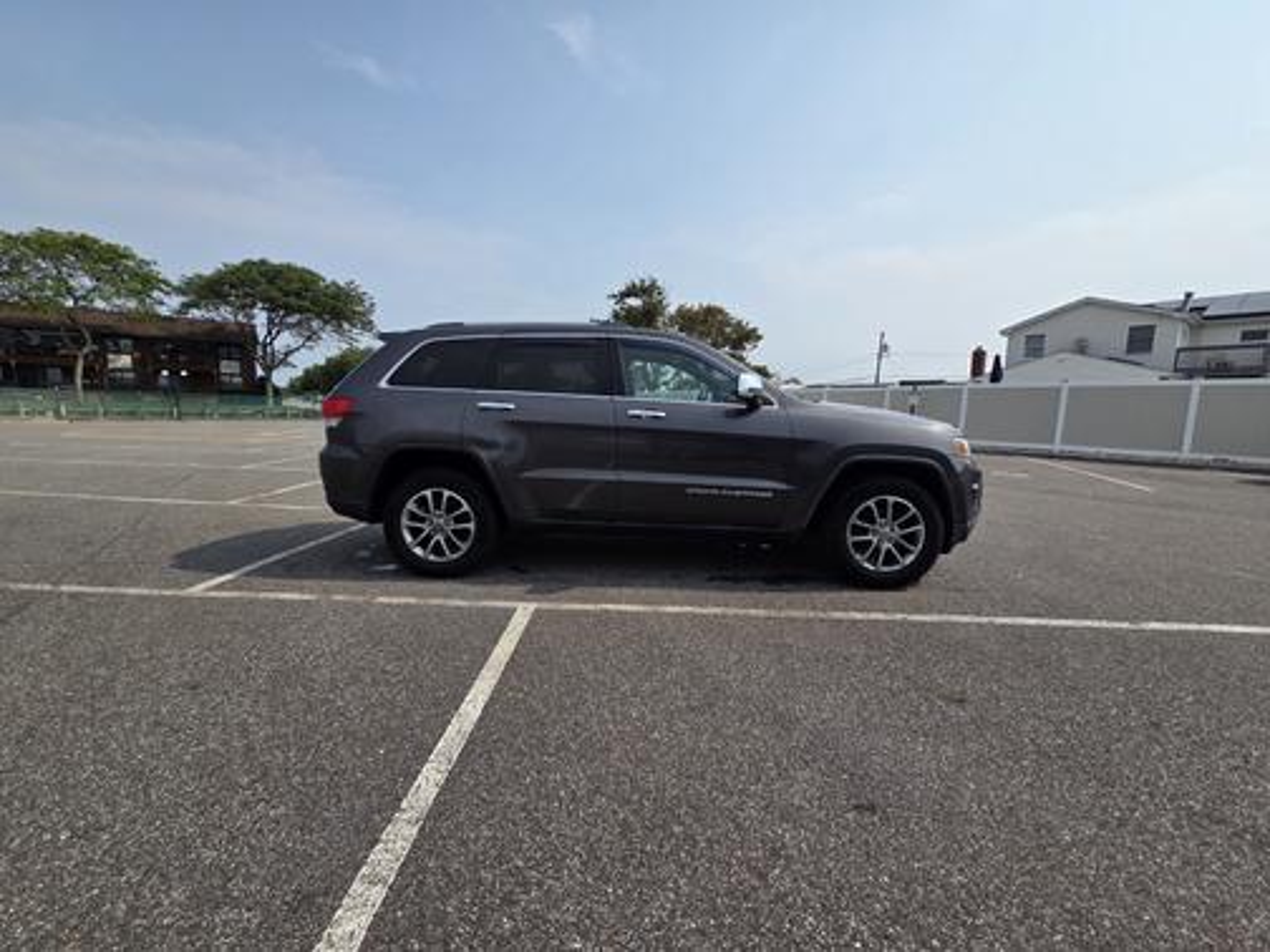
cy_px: 476
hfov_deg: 106.2
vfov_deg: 89.9
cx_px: 635
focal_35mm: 13
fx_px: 477
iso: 50
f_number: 2.2
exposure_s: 1/3229
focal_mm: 2.2
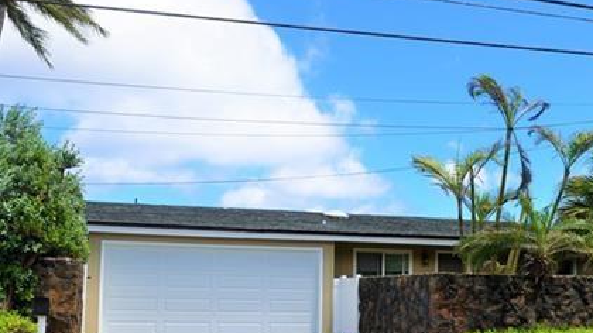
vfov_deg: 27.6
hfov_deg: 47.1
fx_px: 676
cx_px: 360
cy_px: 213
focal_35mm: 43
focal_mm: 18
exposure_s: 1/320
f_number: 9
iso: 200
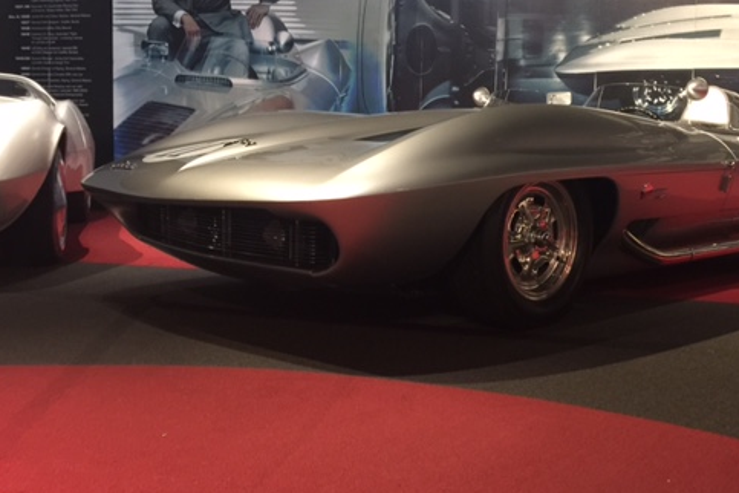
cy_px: 217
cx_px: 474
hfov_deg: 47.9
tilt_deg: -3.2
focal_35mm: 40
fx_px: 821
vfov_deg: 33.4
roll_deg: -2.3
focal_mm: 4.15
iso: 125
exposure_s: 1/8
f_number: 2.2
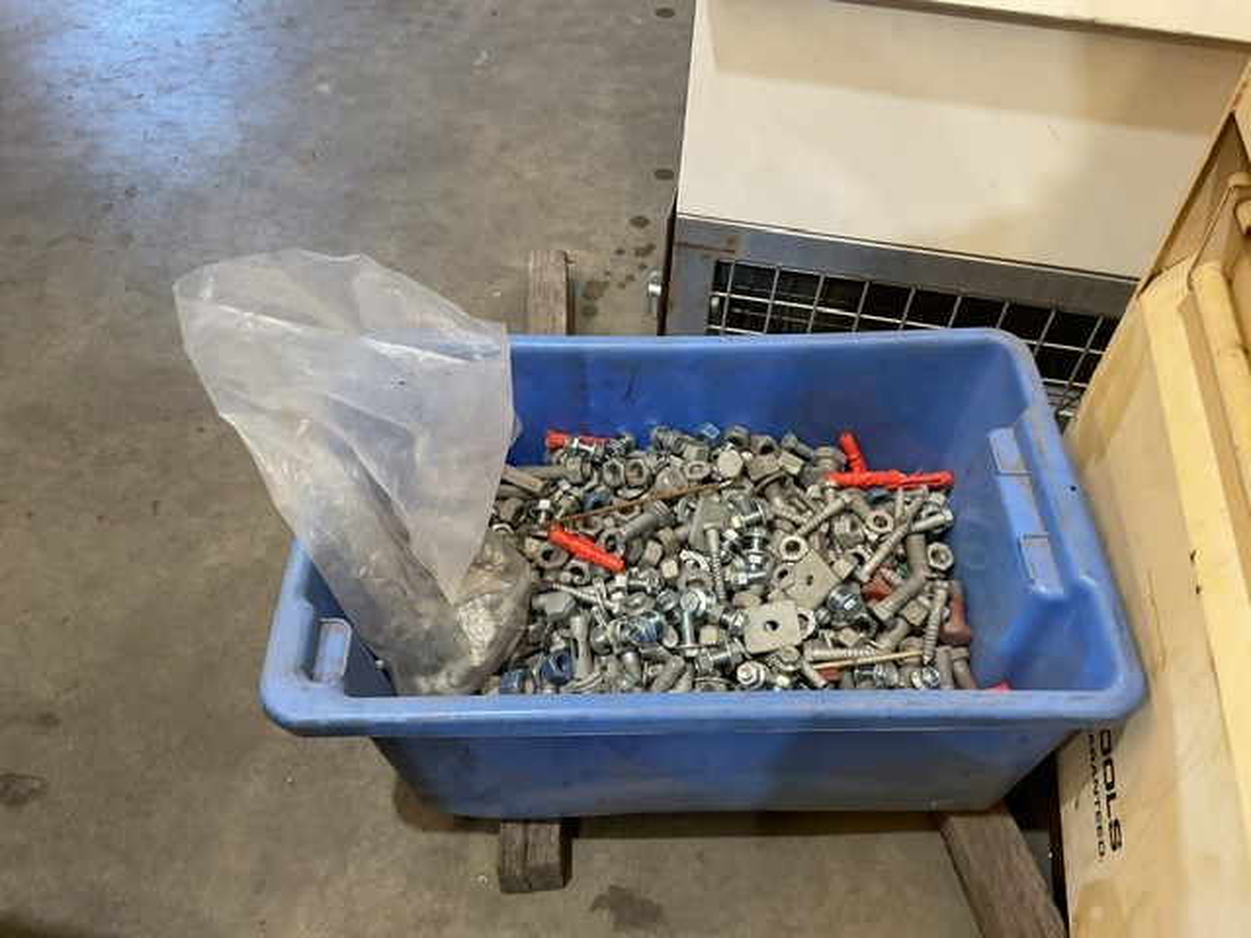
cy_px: 469
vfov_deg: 48.2
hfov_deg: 61.7
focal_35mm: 29
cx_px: 626
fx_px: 1048
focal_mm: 3
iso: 160
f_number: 1.8
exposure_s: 1/60
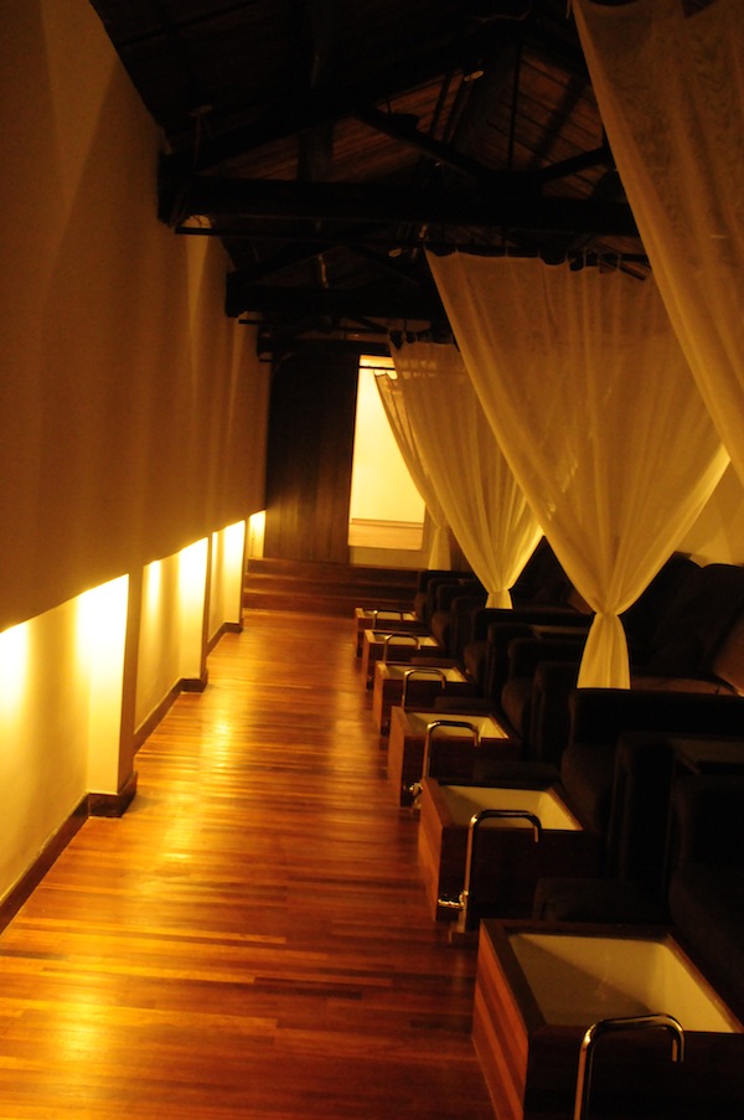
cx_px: 372
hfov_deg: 35.4
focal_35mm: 38
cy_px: 560
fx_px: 1165
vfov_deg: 51.3
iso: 3200
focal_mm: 25
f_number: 16
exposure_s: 2
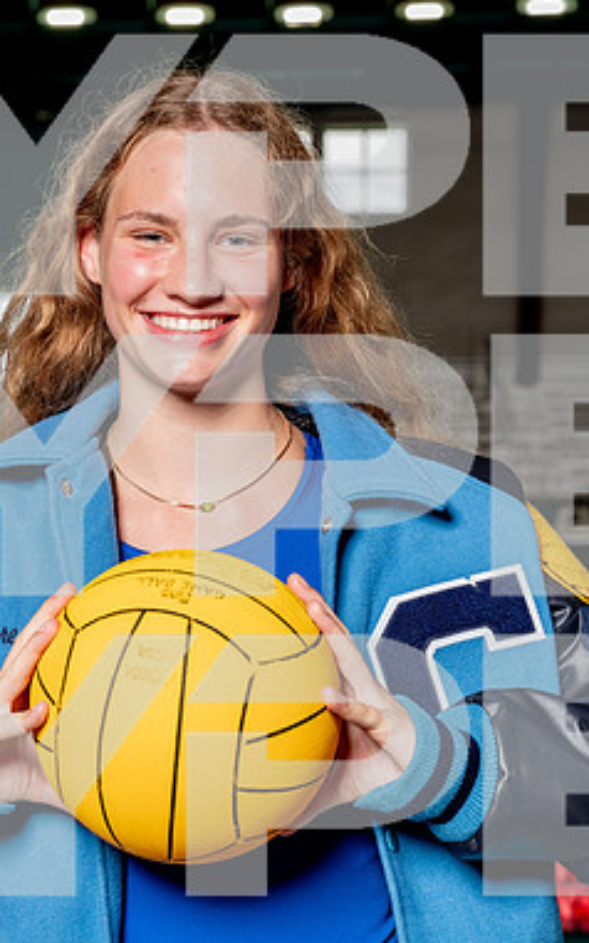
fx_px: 2389
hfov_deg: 14.0
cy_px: 467
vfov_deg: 22.3
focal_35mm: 93
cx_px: 146
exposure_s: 1/250
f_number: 6.3
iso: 400
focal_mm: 60
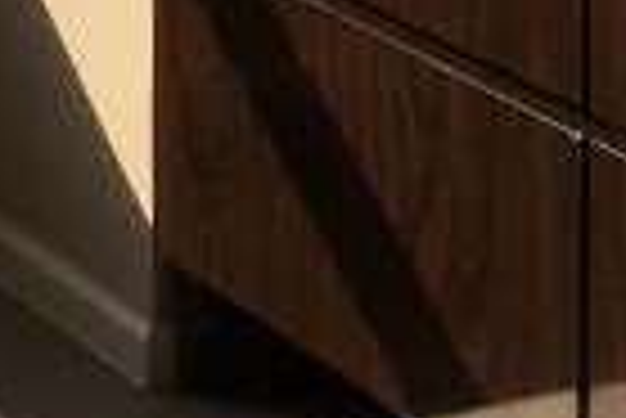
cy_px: -849
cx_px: -324
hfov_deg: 9.2
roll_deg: -0.5
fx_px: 3777
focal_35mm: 217
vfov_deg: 5.9
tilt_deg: -5.8
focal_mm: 4.15
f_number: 2.2
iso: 32
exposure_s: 1/488
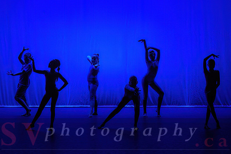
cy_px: 68
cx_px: 113
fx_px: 893
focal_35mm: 139
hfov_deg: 14.7
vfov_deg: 9.9
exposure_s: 1/400
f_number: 2.8
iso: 1600
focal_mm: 125
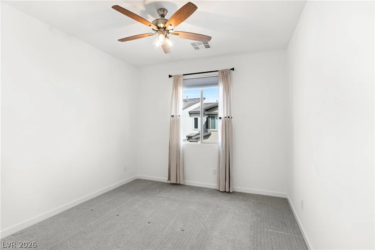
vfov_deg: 70.5
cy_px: 125
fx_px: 177
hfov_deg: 93.3
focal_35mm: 17
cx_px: 188
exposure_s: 1/25
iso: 320
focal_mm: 17
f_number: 8
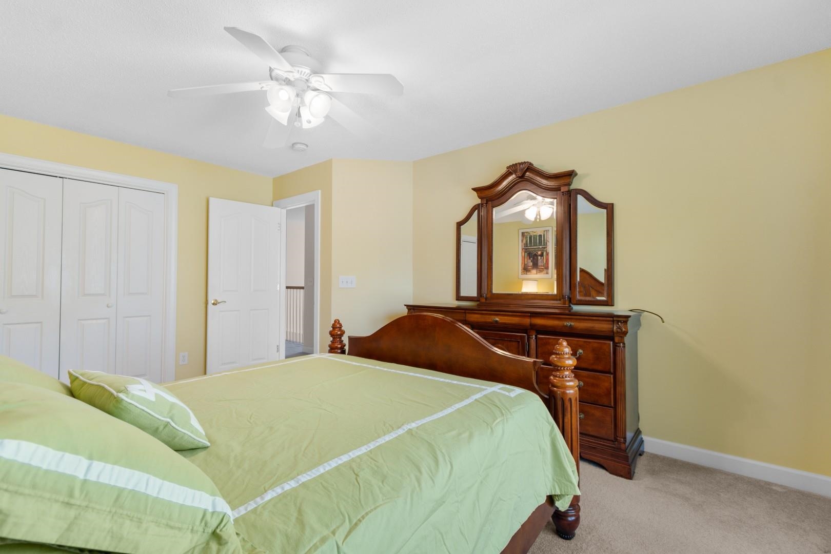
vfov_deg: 77.3
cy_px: 277
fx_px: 346
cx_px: 416
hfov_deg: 100.4
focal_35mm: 15
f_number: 4.5
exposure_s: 1/25
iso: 100
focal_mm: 10
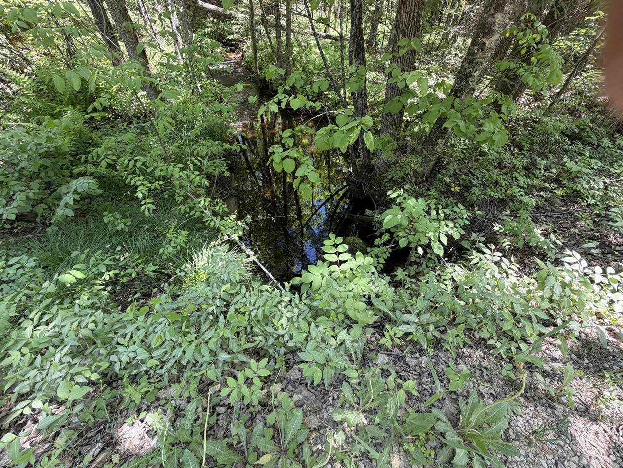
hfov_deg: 102.1
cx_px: 312
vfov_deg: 85.7
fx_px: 252
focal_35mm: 14
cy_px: 234
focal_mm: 2.22
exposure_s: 1/121
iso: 80
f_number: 2.2
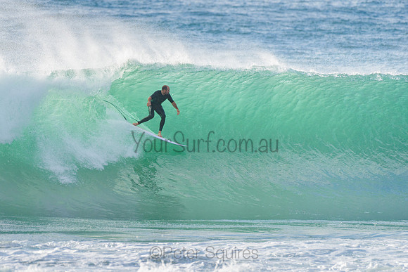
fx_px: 6940
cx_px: 158
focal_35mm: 612
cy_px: 108
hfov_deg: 3.4
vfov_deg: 2.2
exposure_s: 1/2000
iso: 450
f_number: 5.6
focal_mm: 500
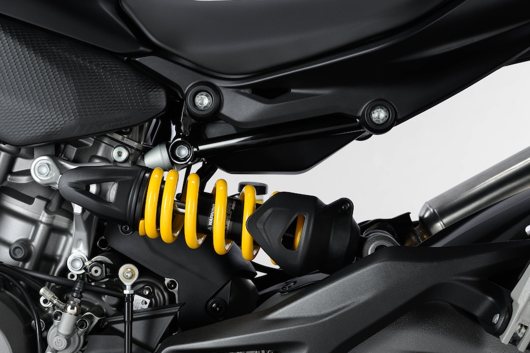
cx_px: 203
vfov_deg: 23.0
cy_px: 219
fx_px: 869
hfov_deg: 33.8
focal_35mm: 59
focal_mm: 44
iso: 100
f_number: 11
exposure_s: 1/125
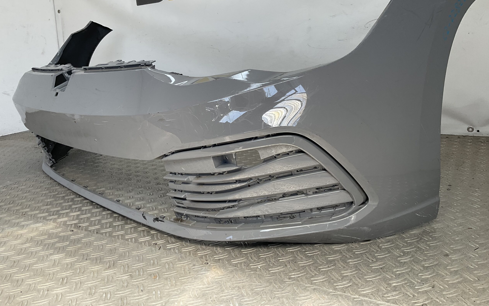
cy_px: 127
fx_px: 413
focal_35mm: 31
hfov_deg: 61.2
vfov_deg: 40.5
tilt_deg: -11.7
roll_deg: +4.6
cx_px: 244
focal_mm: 3
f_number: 1.8
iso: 16
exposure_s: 1/294
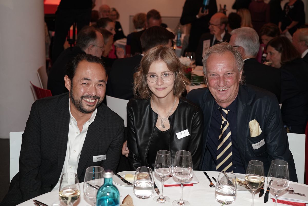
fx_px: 419
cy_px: 103
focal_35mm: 49
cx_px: 154
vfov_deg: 27.5
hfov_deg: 40.3
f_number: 4.5
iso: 1600
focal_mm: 49
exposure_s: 1/80
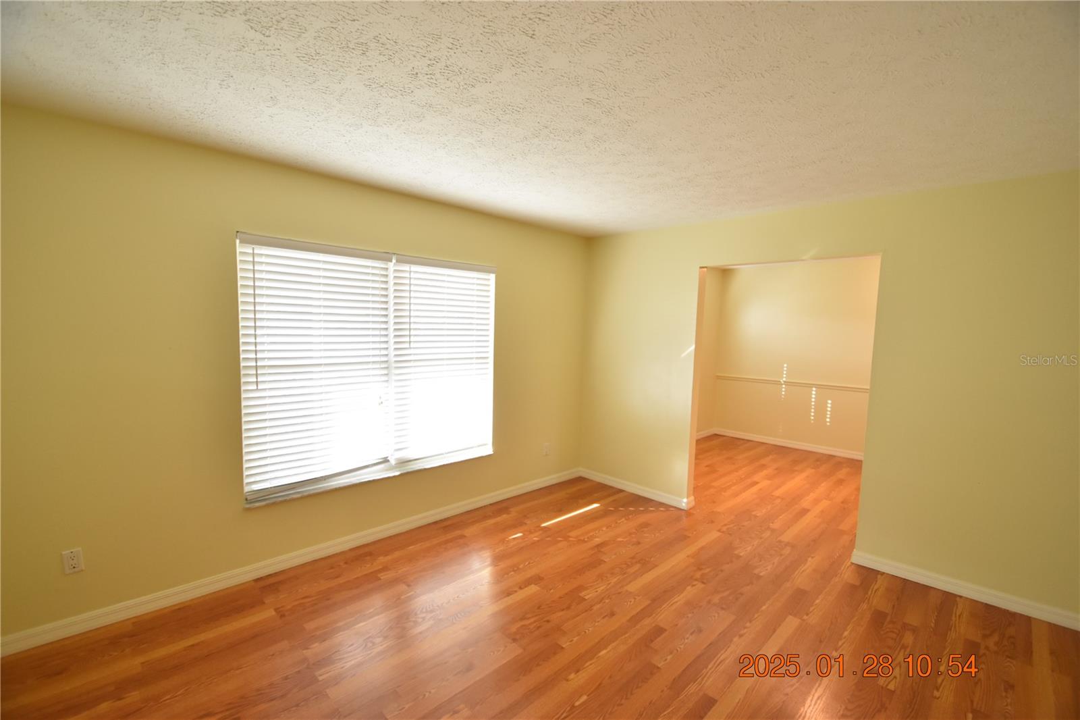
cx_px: 540
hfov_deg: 100.4
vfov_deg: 77.3
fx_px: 450
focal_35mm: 15
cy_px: 360
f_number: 5
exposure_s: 1/100
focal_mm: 10
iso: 800
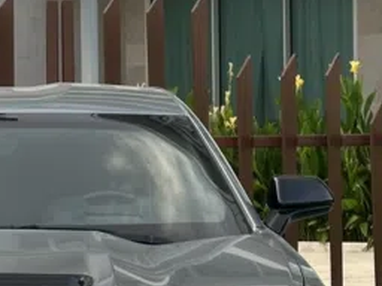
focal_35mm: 120
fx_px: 1324
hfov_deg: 16.0
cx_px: -18
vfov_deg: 12.3
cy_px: 116
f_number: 1.78
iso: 64
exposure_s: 1/227
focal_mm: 6.86
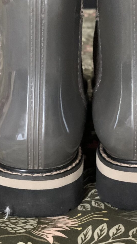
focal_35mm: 60
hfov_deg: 20.0
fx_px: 387
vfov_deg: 34.7
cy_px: 152
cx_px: 86
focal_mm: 4.25
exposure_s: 1/29
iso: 800
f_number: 1.8
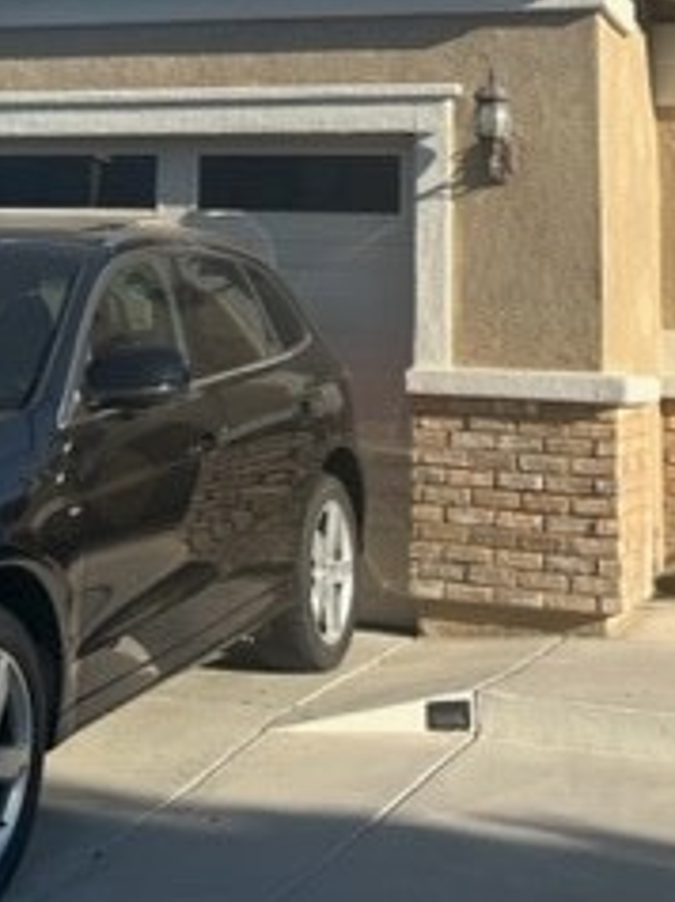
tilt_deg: +12.6
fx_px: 1823
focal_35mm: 70
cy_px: -64
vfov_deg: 25.9
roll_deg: -2.1
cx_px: 171
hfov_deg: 20.8
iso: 50
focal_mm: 5.1
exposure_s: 1/2309
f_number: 1.6
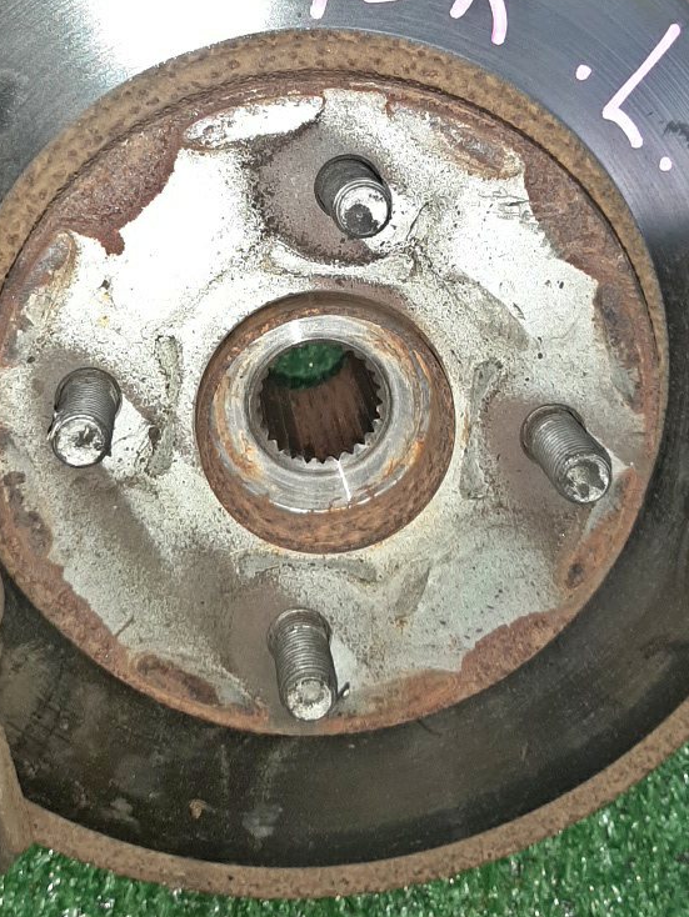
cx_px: 284
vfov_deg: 36.1
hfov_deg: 28.5
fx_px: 1353
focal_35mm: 51
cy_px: 169
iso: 244
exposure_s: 1/50
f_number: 1.7
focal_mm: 3.93
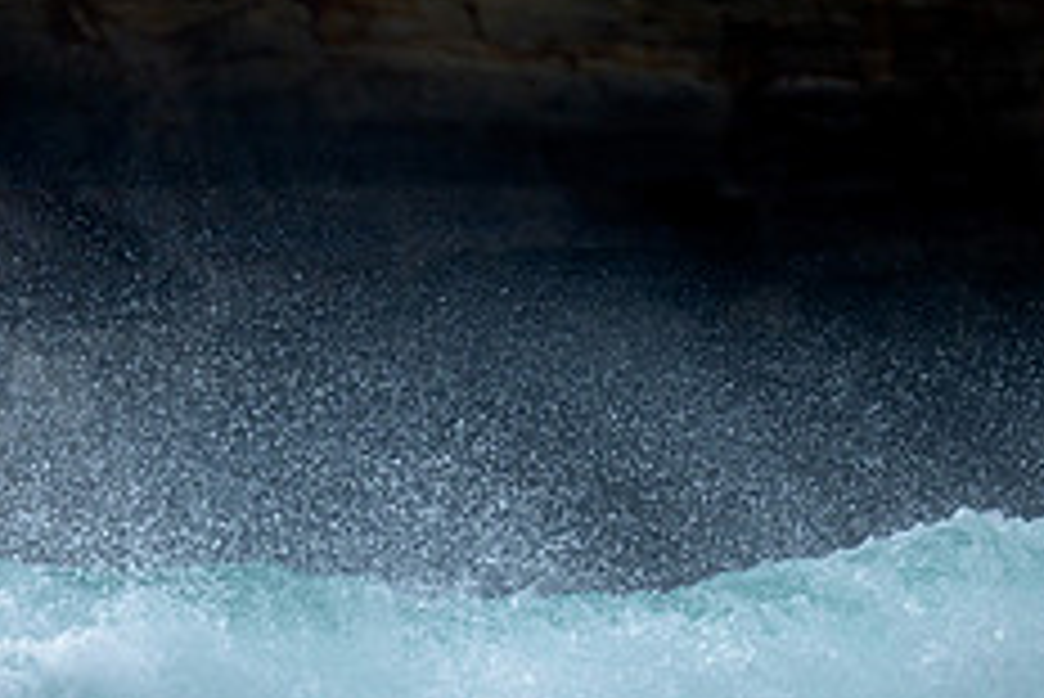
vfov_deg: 0.7
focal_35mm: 2001
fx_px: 58063
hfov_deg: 1.0
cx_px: -176
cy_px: 844
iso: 180
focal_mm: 800
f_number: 6.3
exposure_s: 1/2000
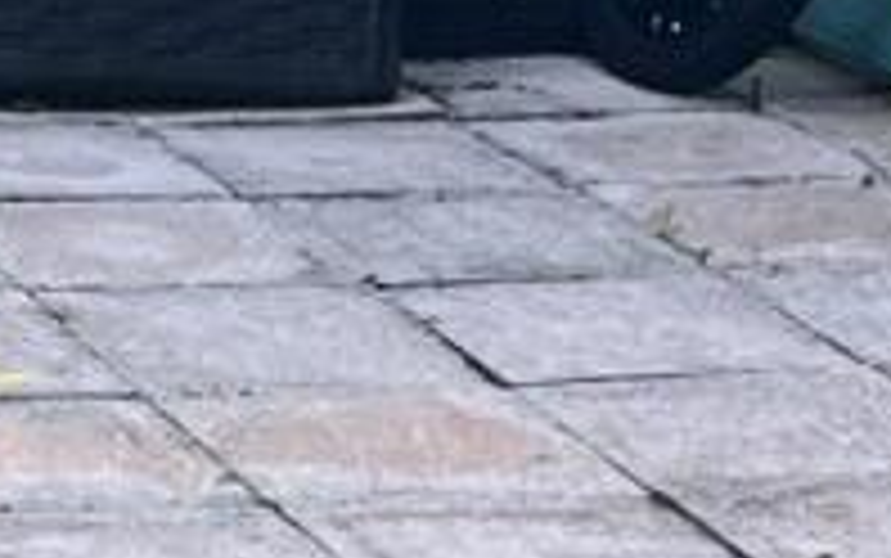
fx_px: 6754
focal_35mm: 278
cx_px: -922
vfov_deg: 4.7
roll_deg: -0.8
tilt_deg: -19.0
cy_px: 634
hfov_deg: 7.3
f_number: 1.6
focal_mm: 5.1
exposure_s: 1/845
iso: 50
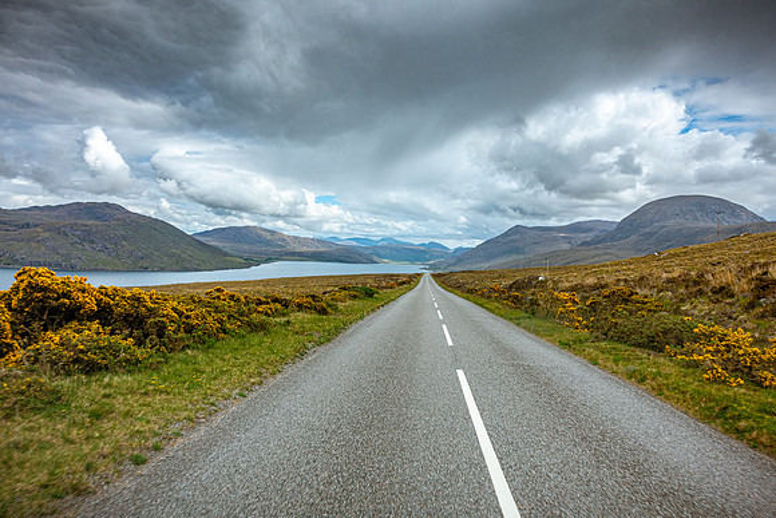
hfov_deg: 73.7
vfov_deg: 53.2
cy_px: 259
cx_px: 388
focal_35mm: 24
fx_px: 517
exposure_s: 1/250
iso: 125
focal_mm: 8.8
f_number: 7.1
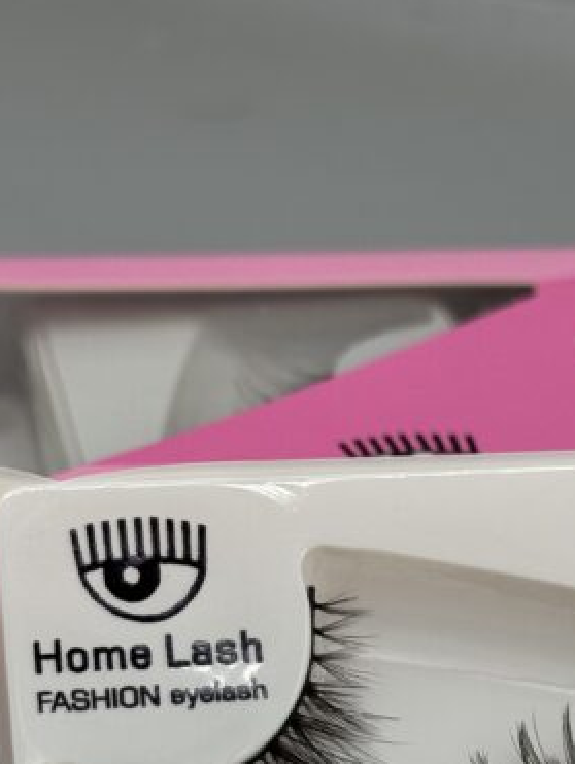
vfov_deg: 19.7
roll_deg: -3.6
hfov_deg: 15.2
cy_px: 727
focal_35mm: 97
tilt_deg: -32.2
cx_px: 461
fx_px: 2145
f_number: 1.78
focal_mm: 6.86
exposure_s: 1/1395
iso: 64
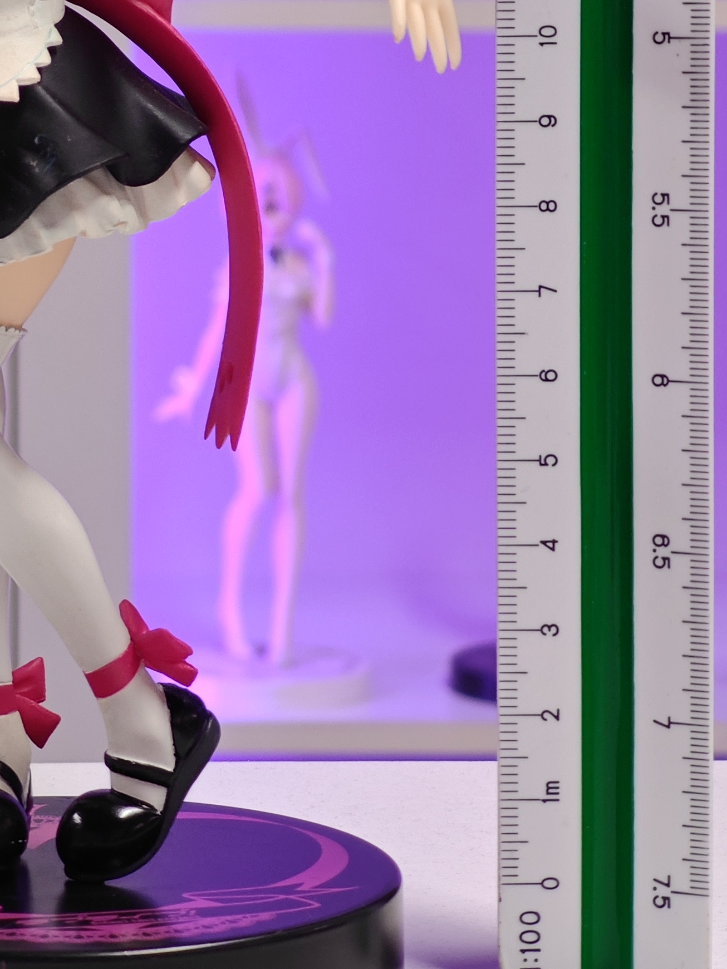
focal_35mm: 150
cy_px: 198
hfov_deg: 9.9
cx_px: 143
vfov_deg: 13.1
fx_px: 4200
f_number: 2.4
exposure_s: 1/17.6
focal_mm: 7.48
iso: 400
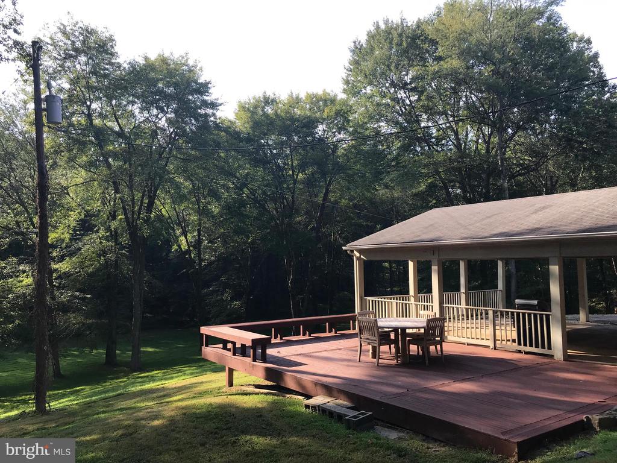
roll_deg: +0.5
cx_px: 308
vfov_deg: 49.7
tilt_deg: +3.3
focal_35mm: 28
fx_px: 499
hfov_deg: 63.4
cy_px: 232
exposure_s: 1/496
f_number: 1.8
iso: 20
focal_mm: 3.99
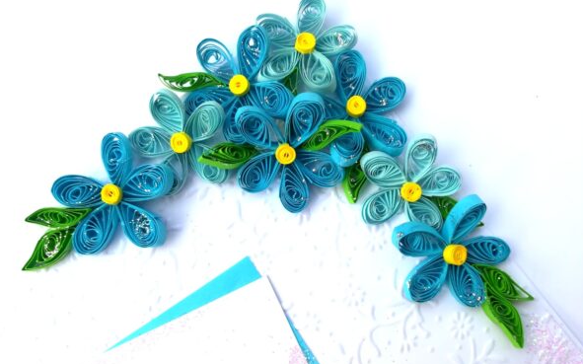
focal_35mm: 28
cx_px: 293
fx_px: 445
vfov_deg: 44.3
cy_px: 220
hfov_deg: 66.5
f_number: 2.2
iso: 50
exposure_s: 1/261
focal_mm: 3.83
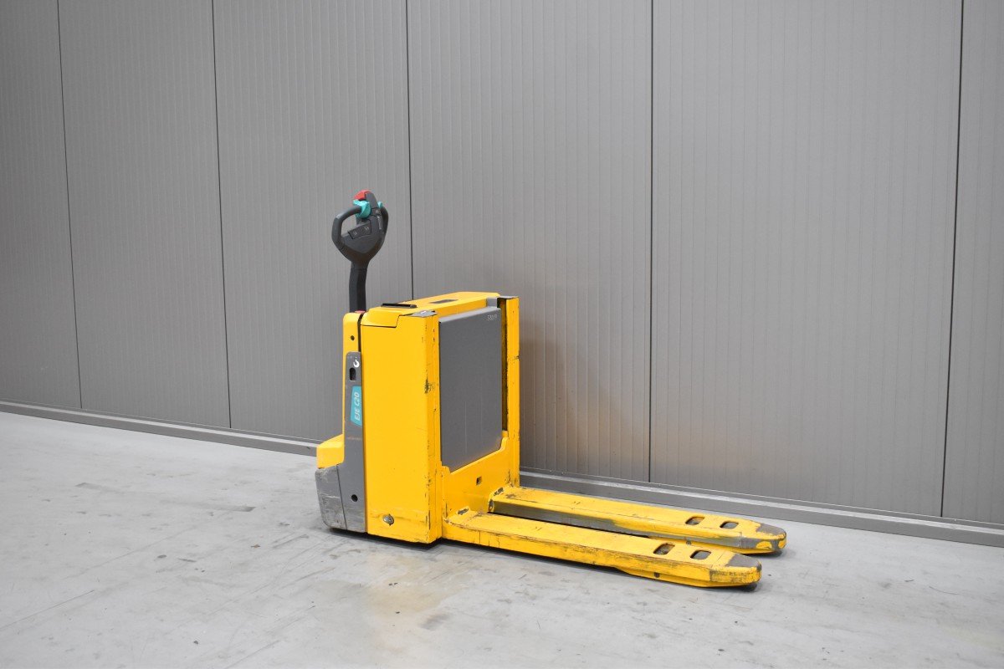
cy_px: 334
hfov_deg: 53.1
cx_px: 502
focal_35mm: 36
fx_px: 1004
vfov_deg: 36.9
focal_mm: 24
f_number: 4.5
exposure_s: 1/50
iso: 1600
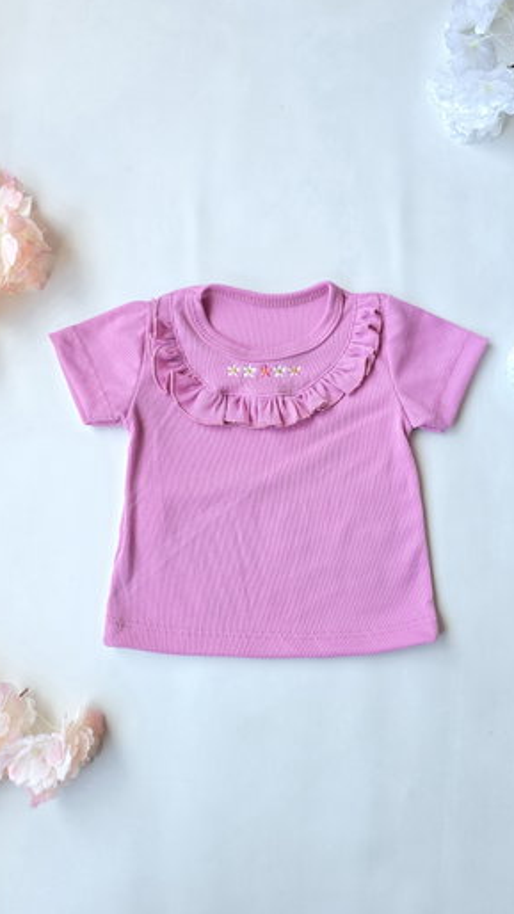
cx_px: 279
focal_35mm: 26
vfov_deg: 71.9
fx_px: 630
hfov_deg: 44.3
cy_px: 451
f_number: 1.7
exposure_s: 1/182
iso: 160
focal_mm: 6.3
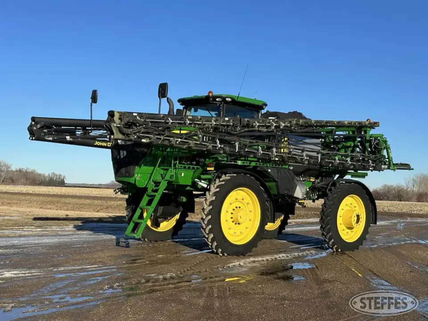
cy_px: 160
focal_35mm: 48
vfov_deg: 30.3
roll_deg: -2.3
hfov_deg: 39.7
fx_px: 593
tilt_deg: +0.6
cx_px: 214
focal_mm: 6.86
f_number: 1.78
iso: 64
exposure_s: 1/4545
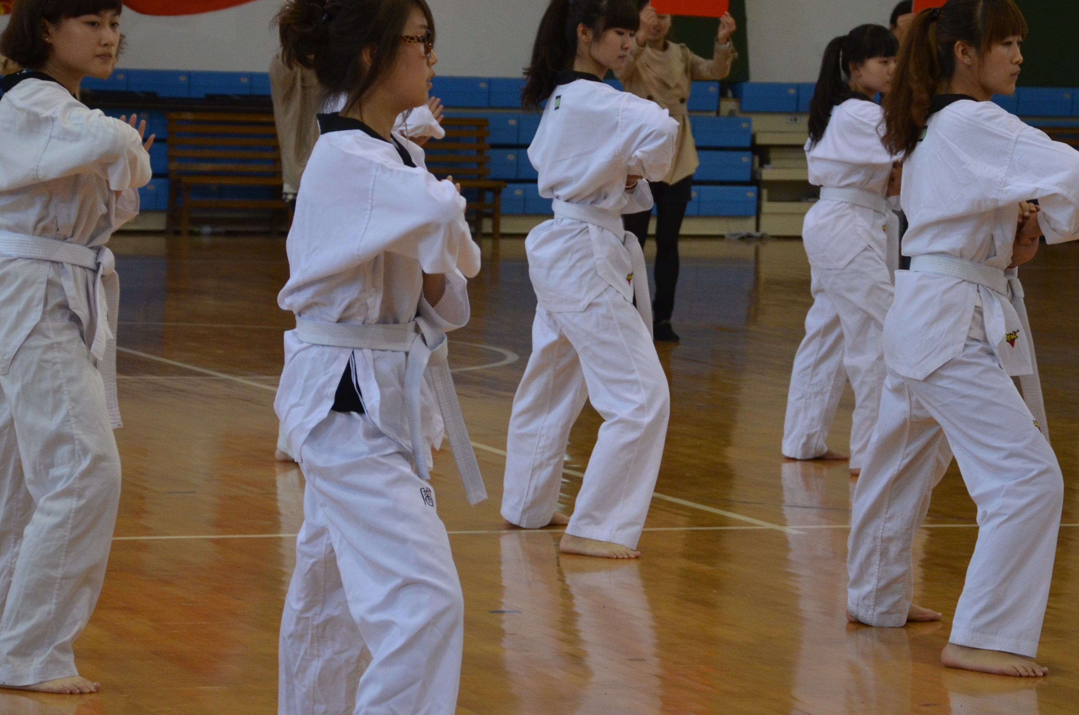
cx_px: 529
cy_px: 287
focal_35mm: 153
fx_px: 4576
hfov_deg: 13.4
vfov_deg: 8.9
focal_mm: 66
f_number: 5.3
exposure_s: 1/60
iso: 800
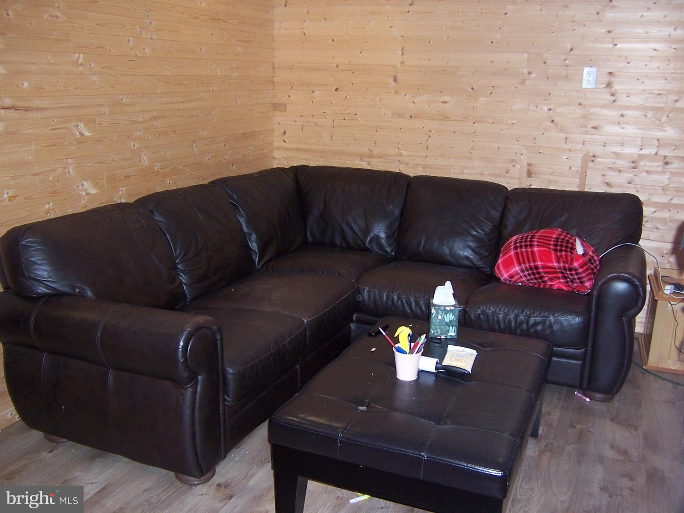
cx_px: 342
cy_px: 256
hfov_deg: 55.4
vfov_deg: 42.9
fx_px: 652
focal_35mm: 33
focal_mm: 5.5
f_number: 2.8
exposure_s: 1/60
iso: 140
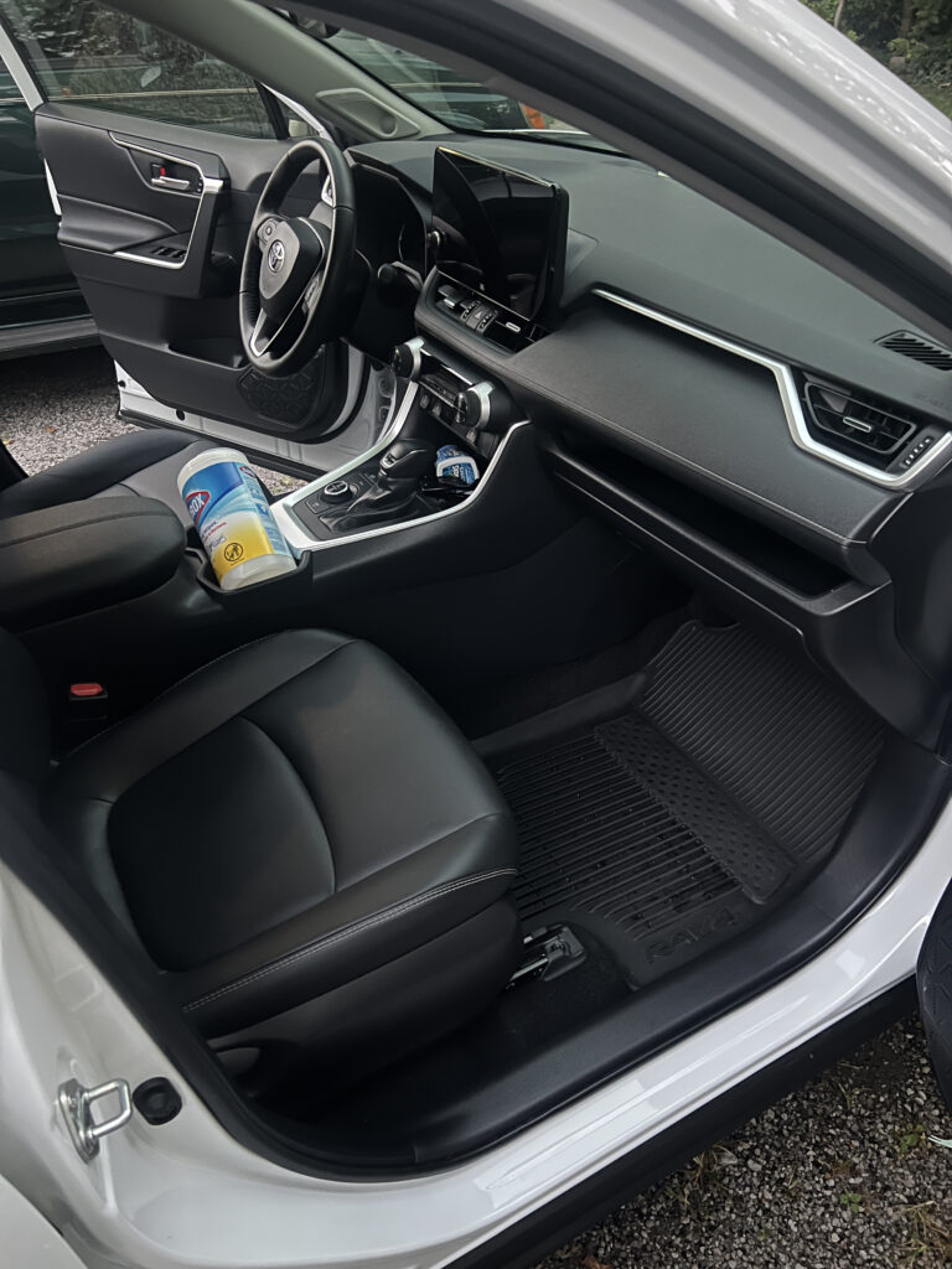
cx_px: 476
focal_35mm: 26
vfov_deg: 67.3
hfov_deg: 53.1
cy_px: 634
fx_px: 953
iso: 800
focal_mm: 5.7
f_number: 1.5
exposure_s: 1/17
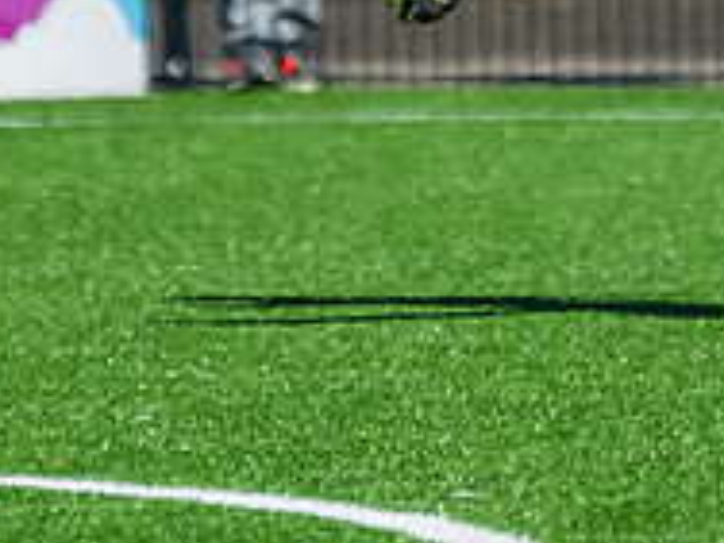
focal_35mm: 1487
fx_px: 31101
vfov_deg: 1.0
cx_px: 837
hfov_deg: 1.3
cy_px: -162
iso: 400
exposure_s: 1/3200
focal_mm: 230
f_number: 5
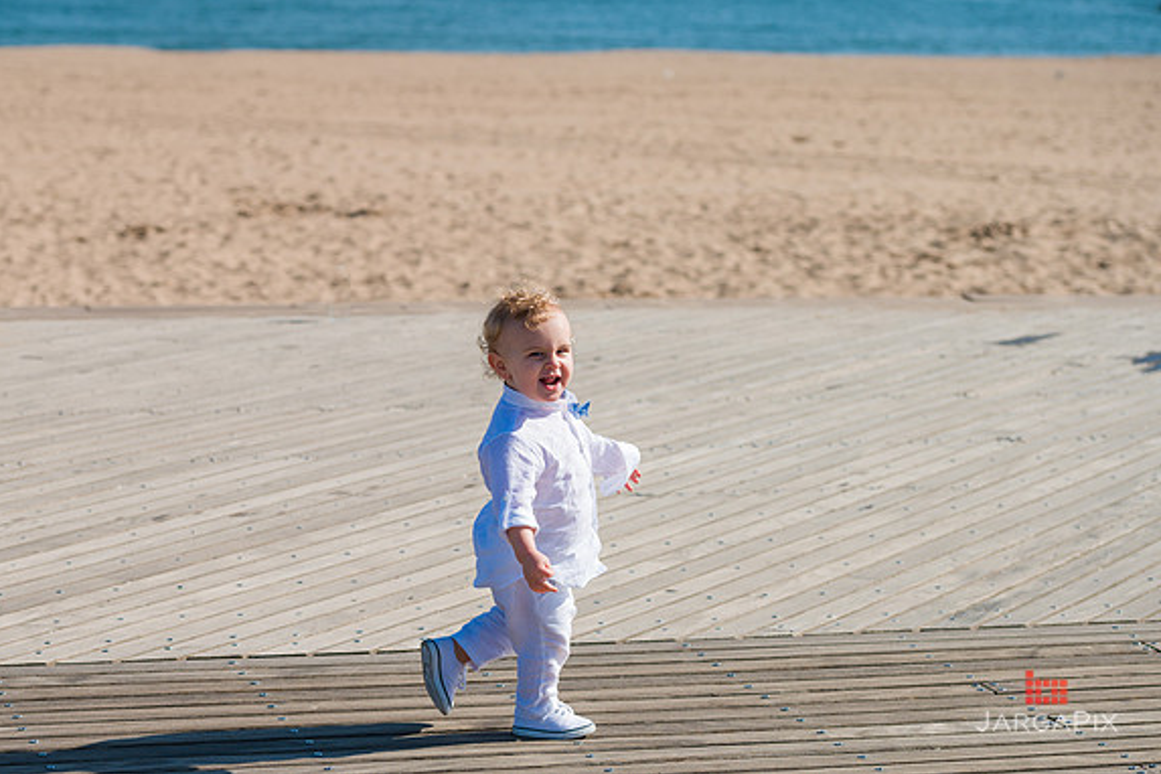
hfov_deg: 18.2
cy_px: 436
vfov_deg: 12.2
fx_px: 3612
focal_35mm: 112
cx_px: 447
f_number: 5
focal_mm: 90
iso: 200
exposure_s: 1/2000
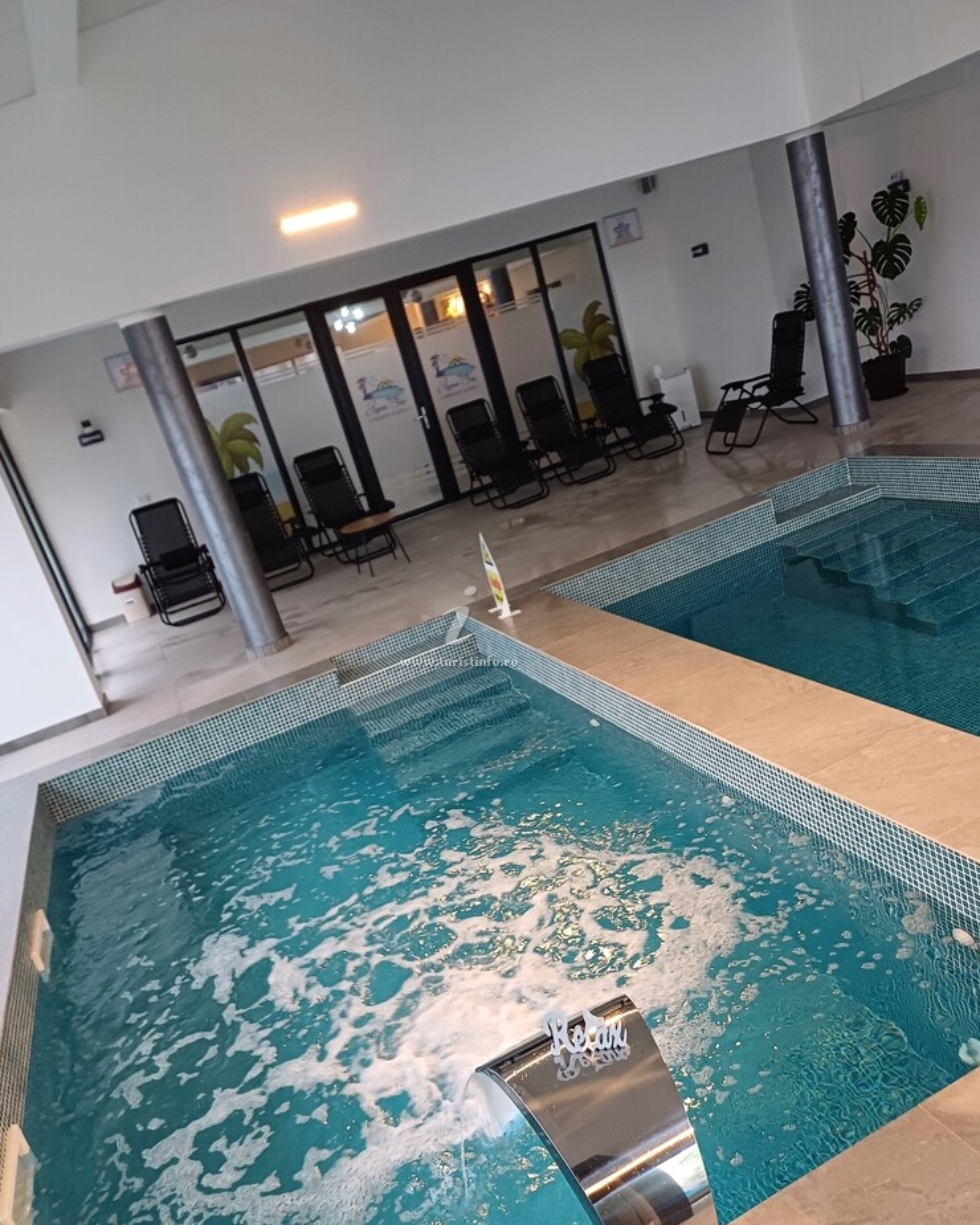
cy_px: 650
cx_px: 485
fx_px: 979
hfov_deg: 53.2
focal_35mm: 27
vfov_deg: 64.0
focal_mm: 4.65
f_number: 1.8
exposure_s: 1/33
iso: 320
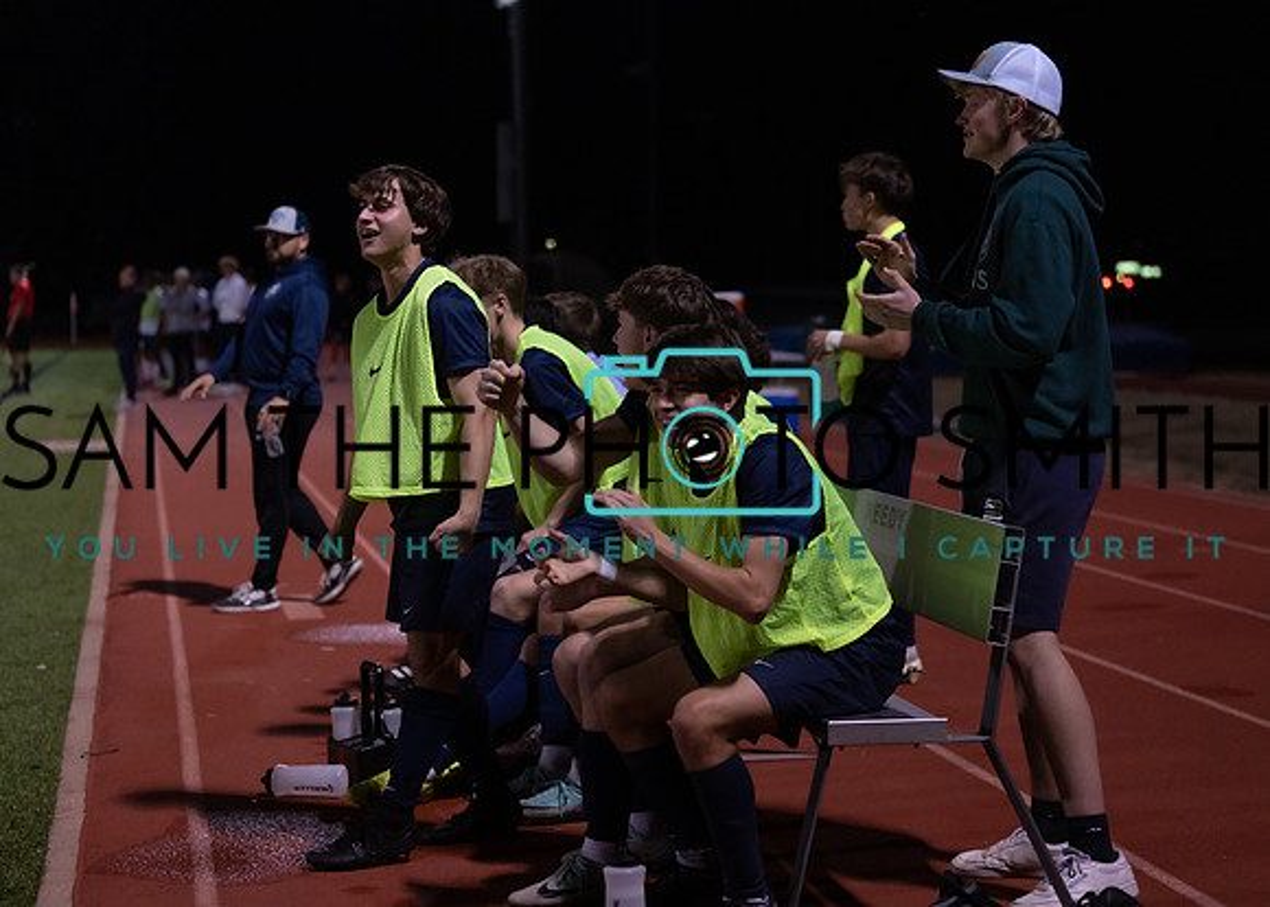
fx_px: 2645
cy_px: 454
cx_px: 635
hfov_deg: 27.0
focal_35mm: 73
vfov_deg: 19.4
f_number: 2.8
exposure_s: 1/1000
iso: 2500
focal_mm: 70
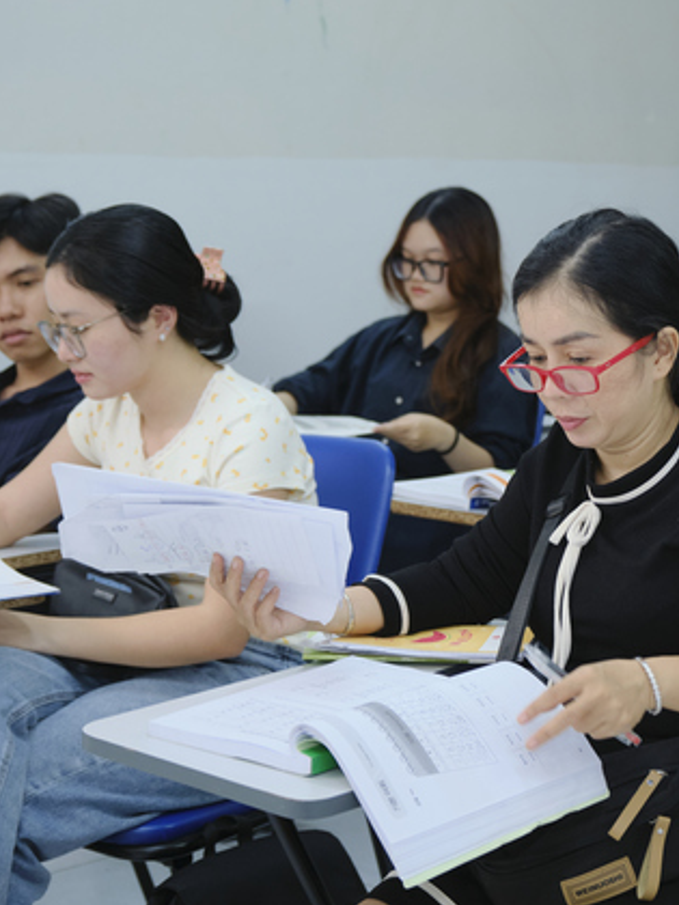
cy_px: 449
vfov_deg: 23.8
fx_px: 2145
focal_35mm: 82
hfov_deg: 17.9
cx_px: 530
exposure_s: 1/100
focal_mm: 37.4
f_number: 3.6
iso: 800
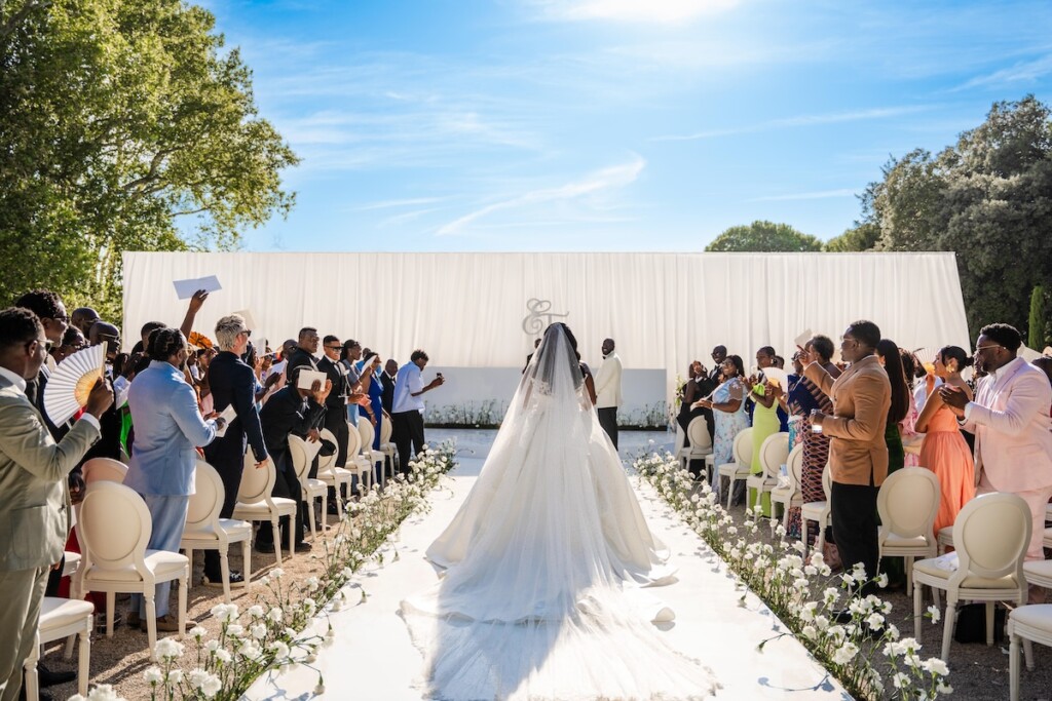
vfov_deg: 43.9
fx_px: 871
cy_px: 350
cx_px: 526
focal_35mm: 30
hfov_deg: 62.3
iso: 64
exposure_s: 1/2000
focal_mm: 29.8
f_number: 2.8
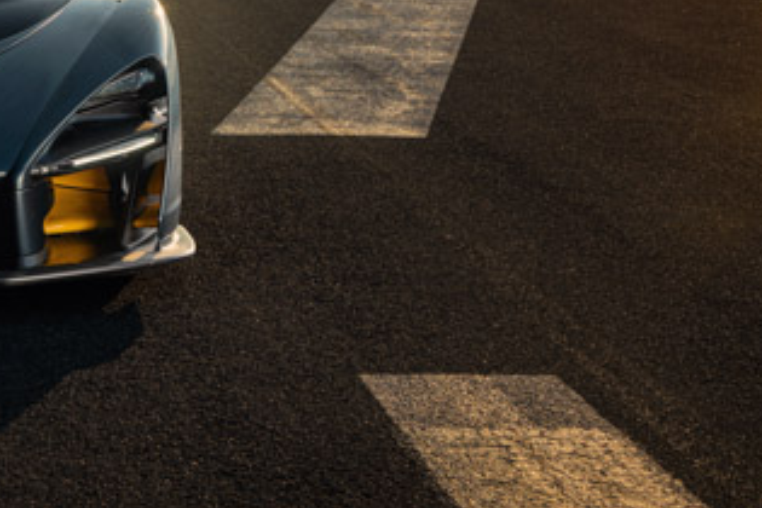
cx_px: -150
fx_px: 2688
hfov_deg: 15.5
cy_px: 80
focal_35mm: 127
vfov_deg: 10.8
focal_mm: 50
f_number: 9
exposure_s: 1/125
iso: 125
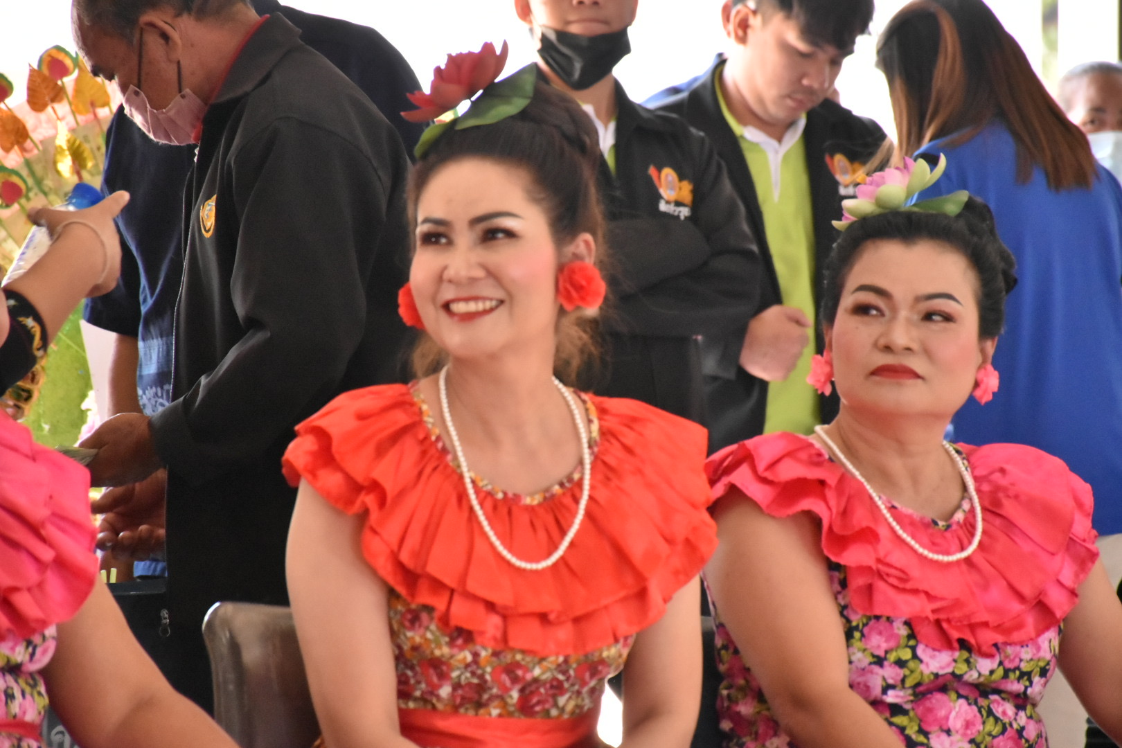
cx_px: 561
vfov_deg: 6.5
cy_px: 374
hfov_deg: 9.8
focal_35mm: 210
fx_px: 6544
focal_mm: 140
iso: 4000
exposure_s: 1/250
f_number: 5.6
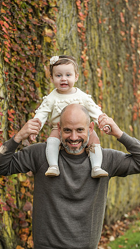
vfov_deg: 18.9
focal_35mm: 113
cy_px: 124
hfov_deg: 10.7
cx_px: 69
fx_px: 746
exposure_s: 1/320
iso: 800
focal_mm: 102
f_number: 5.6
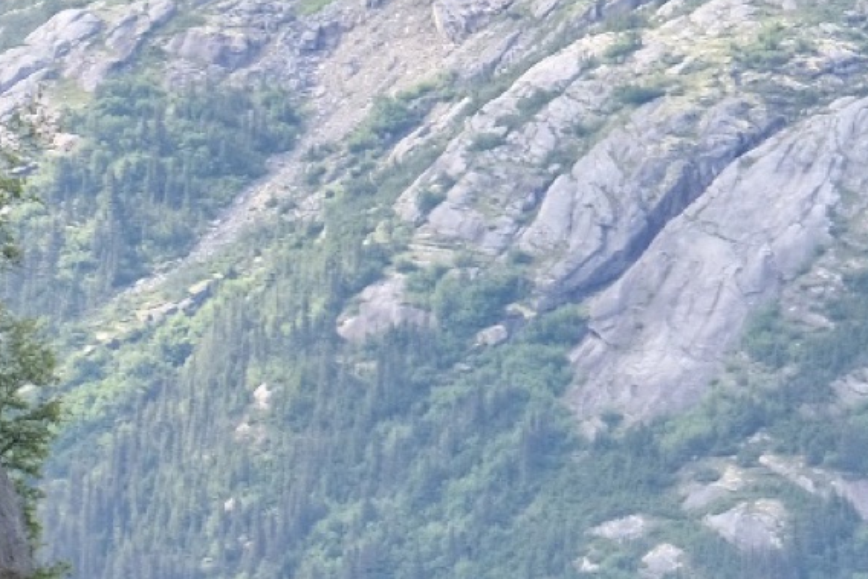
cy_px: 1202
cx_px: 912
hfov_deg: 6.4
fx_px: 7741
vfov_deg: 4.2
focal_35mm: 321
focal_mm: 50.5
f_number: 7.1
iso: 320
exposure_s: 1/125
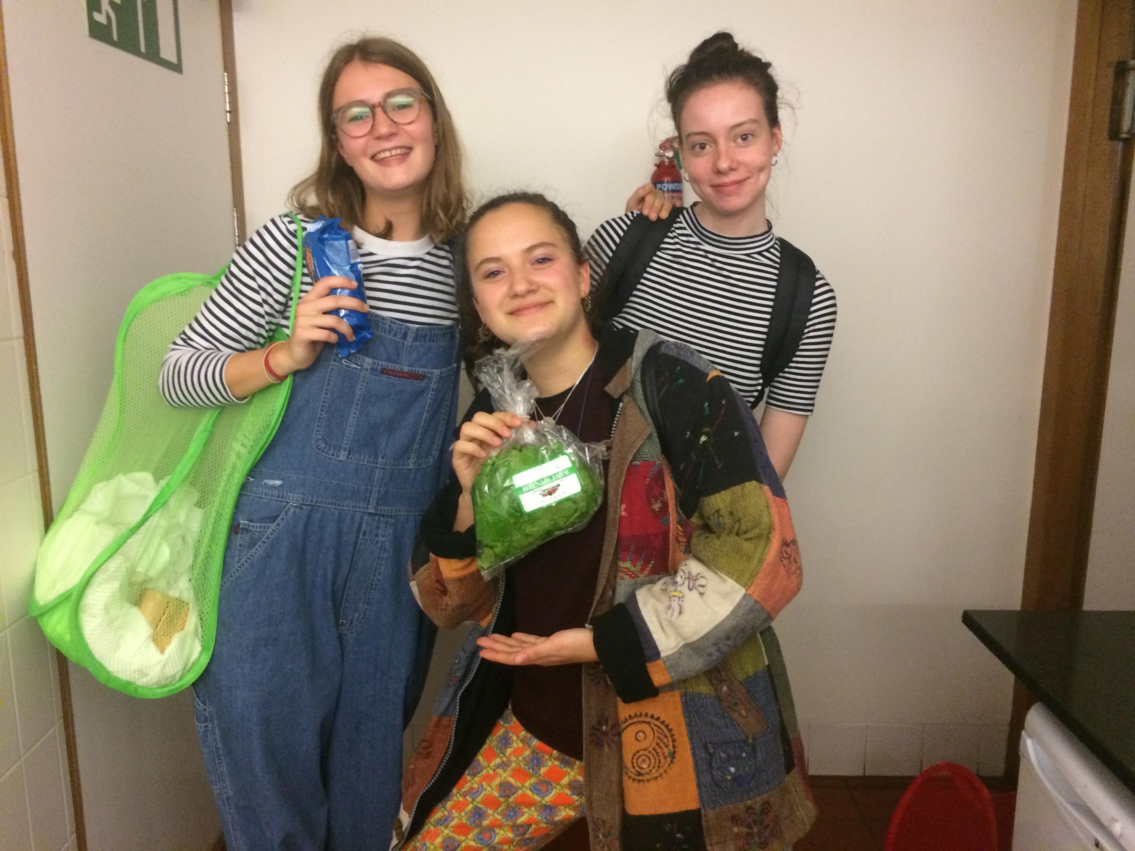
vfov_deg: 48.2
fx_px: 951
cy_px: 426
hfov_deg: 61.7
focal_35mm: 29
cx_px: 568
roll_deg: +1.6
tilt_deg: -12.7
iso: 320
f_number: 2.2
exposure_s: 1/25
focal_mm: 4.15
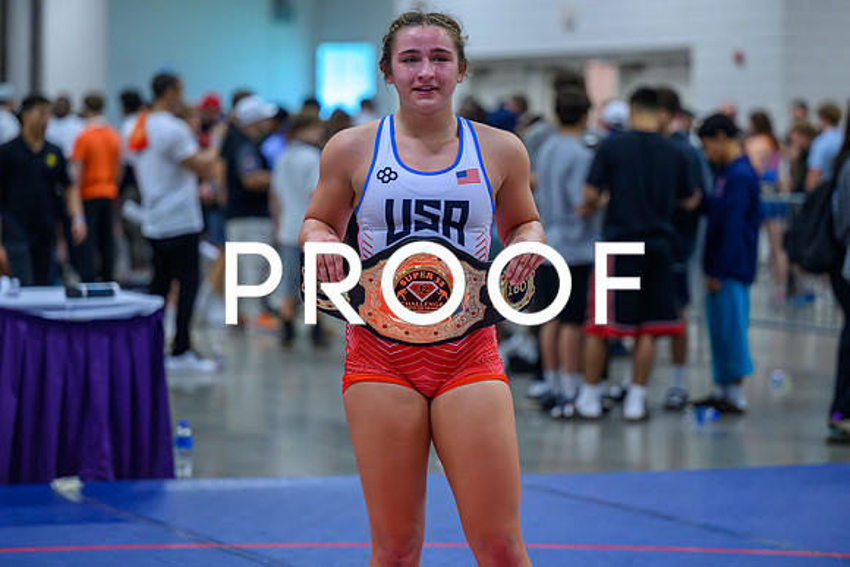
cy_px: 249
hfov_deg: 14.8
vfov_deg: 9.9
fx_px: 3273
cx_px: 466
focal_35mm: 139
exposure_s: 1/400
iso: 5600
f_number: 2.8
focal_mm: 120
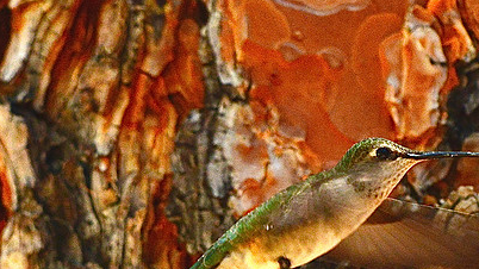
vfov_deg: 3.5
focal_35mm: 348
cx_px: 319
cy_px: 209
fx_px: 4419
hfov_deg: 6.2
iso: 1600
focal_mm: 230
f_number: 10
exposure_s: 1/320
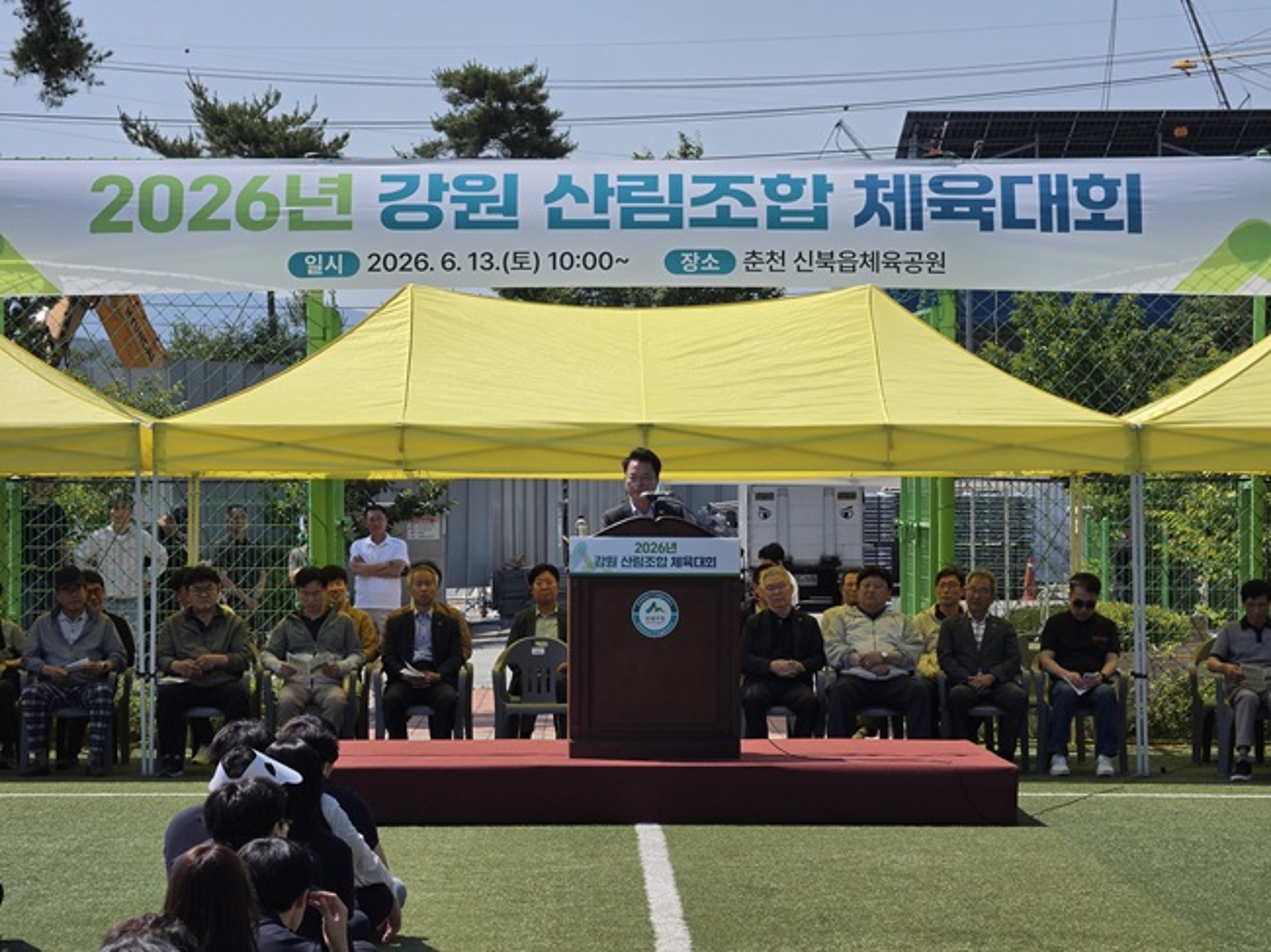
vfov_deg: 12.9
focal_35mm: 115
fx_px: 4221
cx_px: 636
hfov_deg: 17.1
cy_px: 476
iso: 50
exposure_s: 1/2259
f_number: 2.9
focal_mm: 18.6
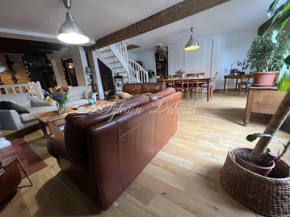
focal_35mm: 13
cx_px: 145
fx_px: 109
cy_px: 108
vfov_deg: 89.9
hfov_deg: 106.2
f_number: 1.8
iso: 500
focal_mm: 1.57
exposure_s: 1/50
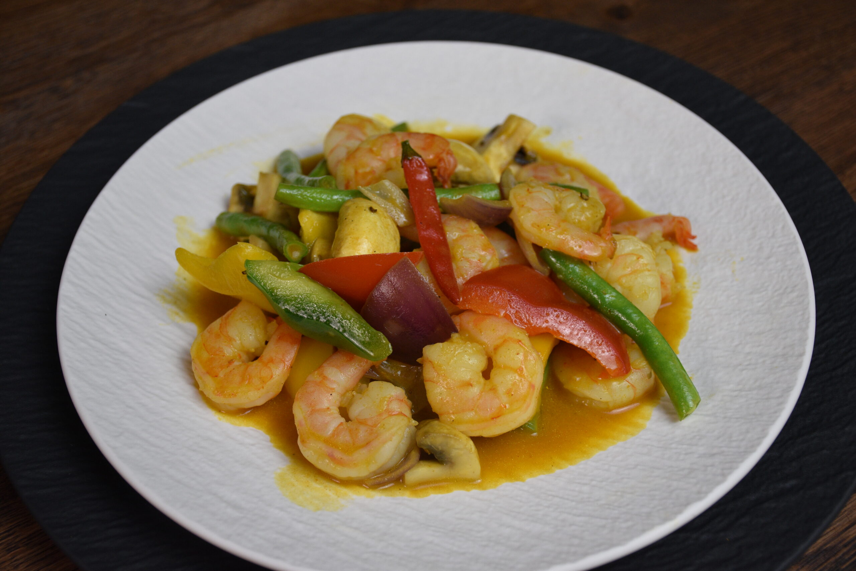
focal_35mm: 48
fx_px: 1141
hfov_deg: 41.1
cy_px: 286
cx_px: 428
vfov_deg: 28.1
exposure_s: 1/250
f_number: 4
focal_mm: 32
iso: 800
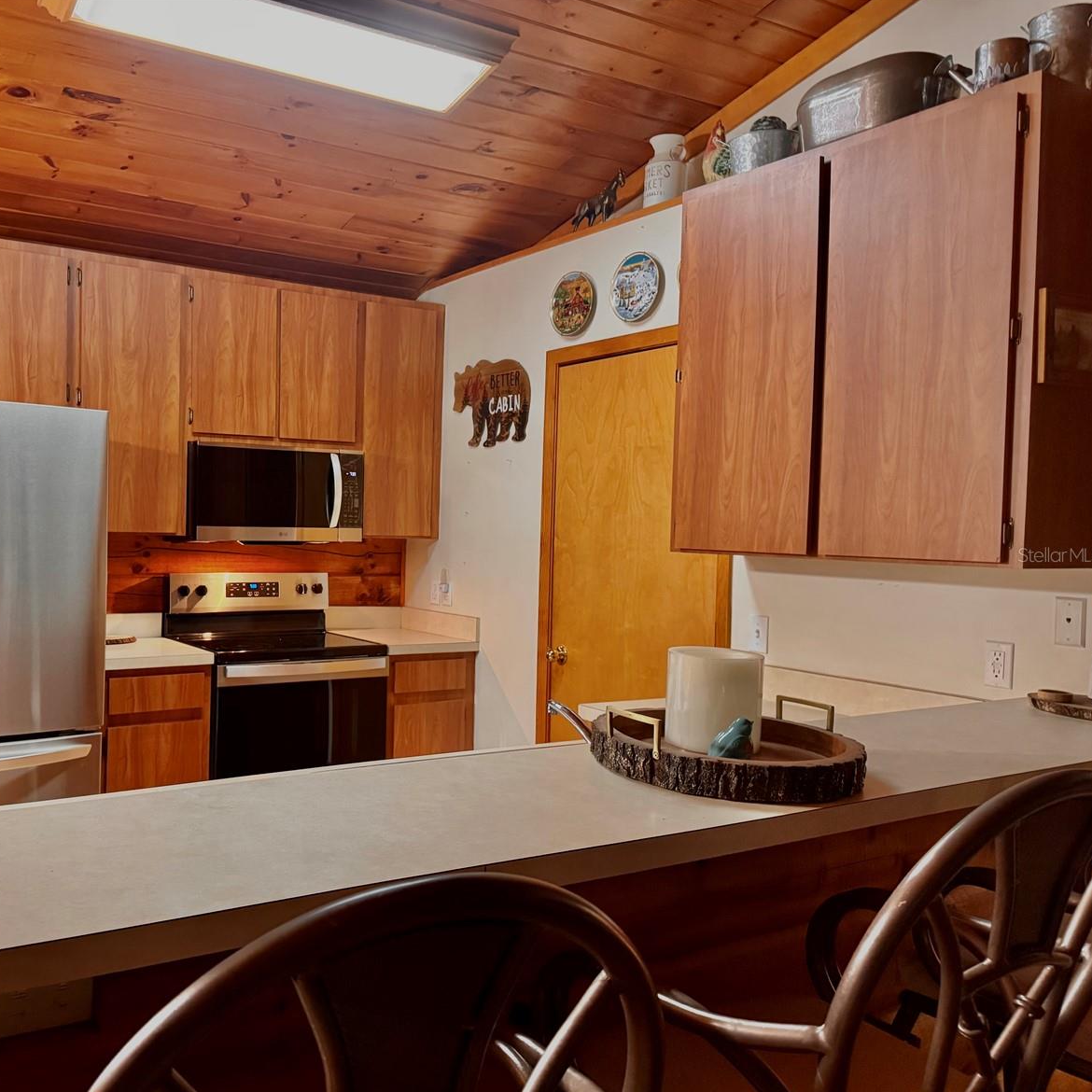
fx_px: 1035
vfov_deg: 55.6
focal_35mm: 29
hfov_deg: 54.4
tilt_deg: -2.5
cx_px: 359
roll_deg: -1.7
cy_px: 554
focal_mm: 6.76
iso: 640
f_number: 1.78
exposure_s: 1/60
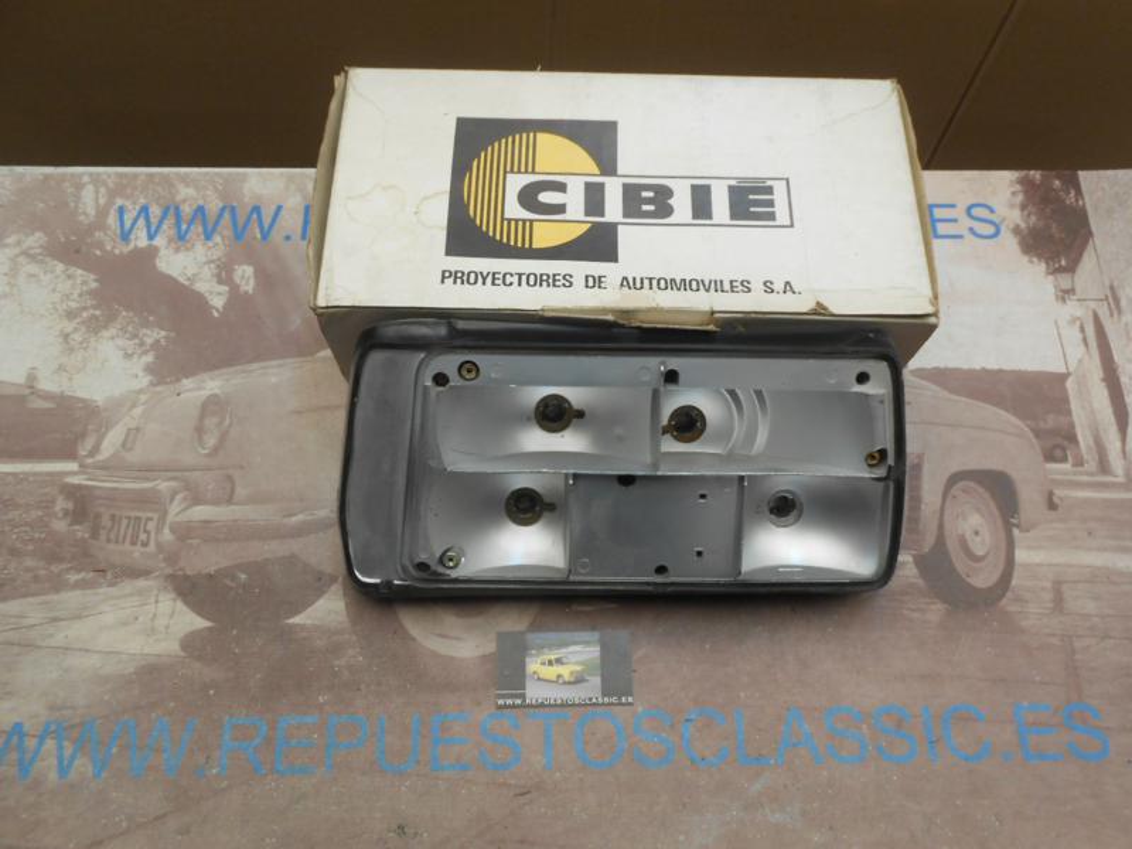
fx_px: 850
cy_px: 424
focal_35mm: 26
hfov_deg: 67.3
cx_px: 566
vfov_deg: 53.1
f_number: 3.5
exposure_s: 1/30
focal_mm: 4.6
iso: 125
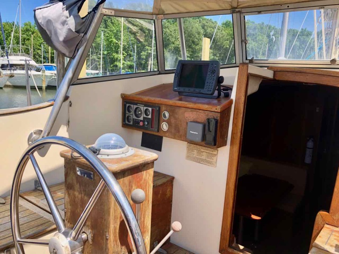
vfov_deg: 49.7
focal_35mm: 28
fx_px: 274
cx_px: 170
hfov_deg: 63.4
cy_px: 127
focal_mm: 3.99
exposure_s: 1/716
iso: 20
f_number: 1.8
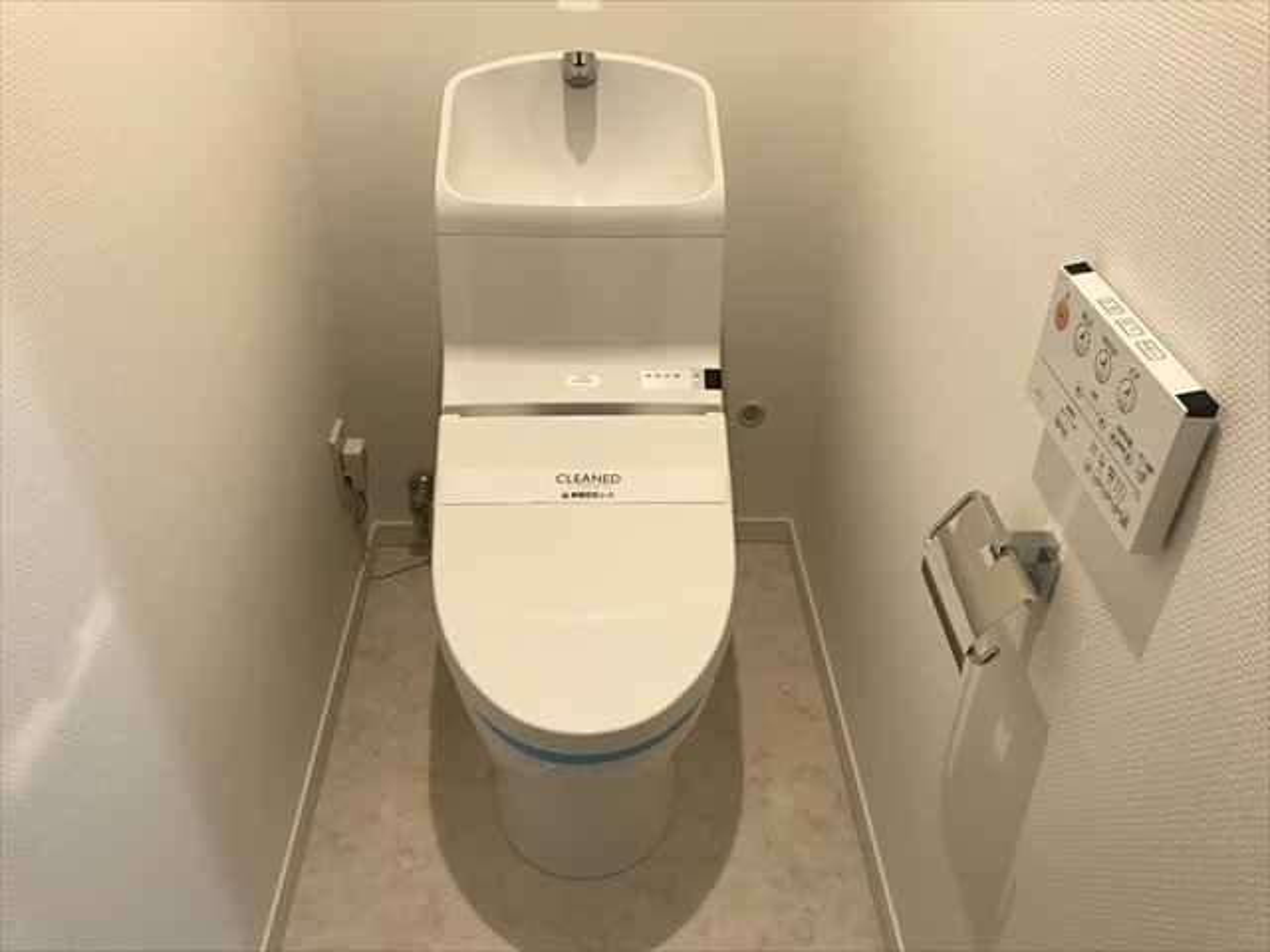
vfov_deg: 49.7
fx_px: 1027
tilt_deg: -34.7
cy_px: 476
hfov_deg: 63.4
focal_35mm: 28
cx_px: 635
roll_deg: -2.2
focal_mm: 3.99
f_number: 1.8
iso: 25
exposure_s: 1/33
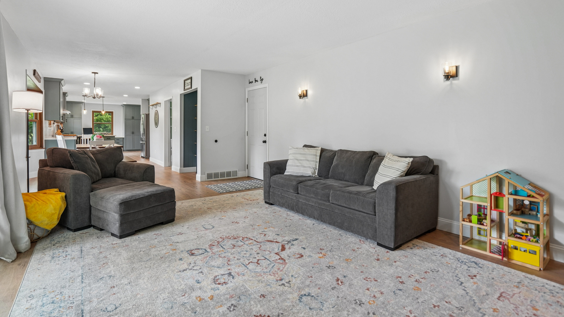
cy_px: 135
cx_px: 280
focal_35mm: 17
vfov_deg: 63.6
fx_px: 254
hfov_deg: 95.9
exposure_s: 1/40
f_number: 4.5
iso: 400
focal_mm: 16
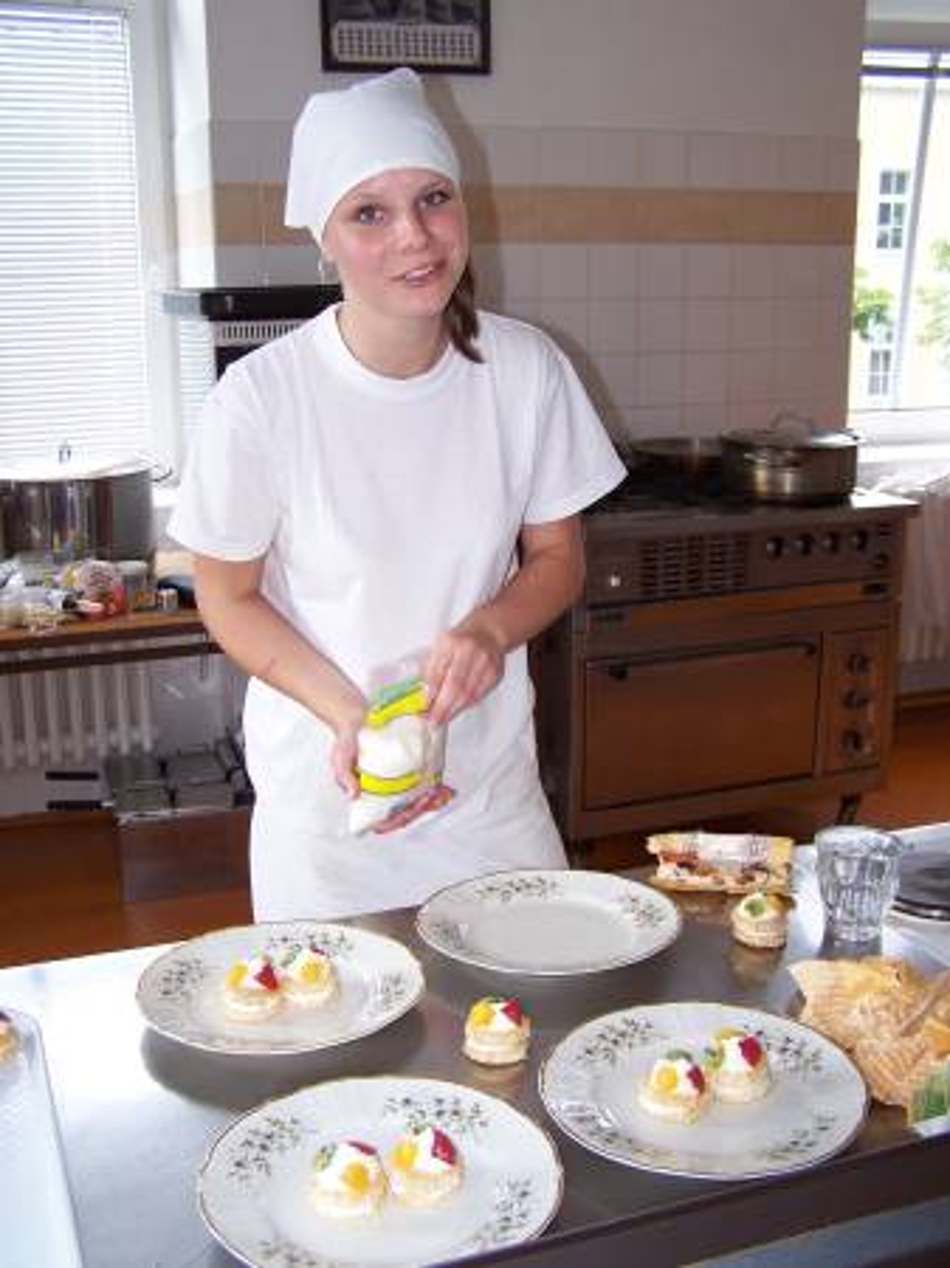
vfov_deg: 49.0
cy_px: 634
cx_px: 475
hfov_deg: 37.7
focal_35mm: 38
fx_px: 1392
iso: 80
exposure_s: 1/60
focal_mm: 6.3
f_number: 2.8
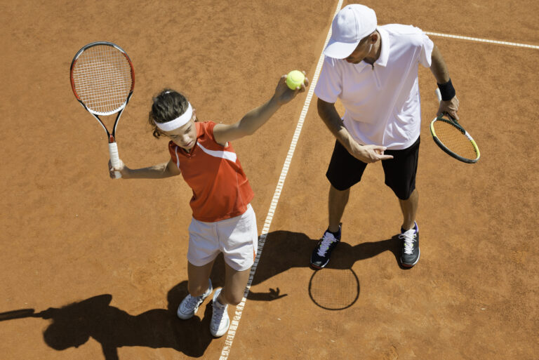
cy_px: 180
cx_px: 270
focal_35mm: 44
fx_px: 659
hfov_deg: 44.5
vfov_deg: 30.6
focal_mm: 44
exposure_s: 1/1000
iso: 200
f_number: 6.3
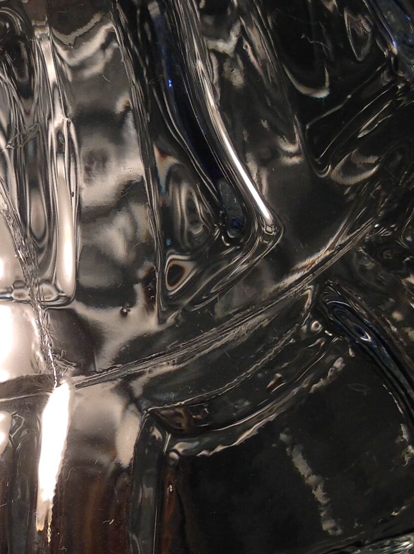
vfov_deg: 23.9
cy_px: 275
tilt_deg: -59.2
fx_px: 1311
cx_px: -38
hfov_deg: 17.4
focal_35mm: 82
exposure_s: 1/100
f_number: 2.4
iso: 64
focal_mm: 4.28
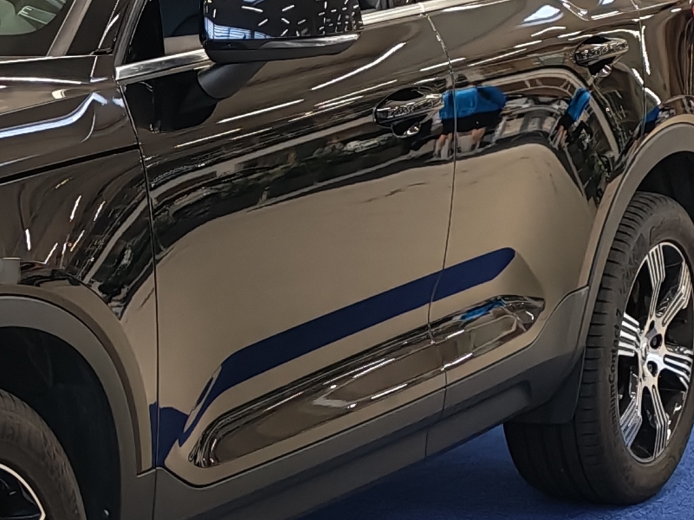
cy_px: 313
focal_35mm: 124
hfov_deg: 15.1
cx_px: -231
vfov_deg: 11.9
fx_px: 2486
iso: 320
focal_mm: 6.12
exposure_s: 1/100
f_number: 1.9
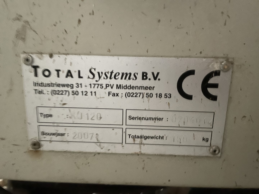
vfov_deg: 53.1
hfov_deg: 67.3
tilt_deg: -15.5
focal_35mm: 26
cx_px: 130
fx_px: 195
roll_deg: -0.7
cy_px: 97
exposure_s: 1/8
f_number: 1.6
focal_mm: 4.2
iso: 640
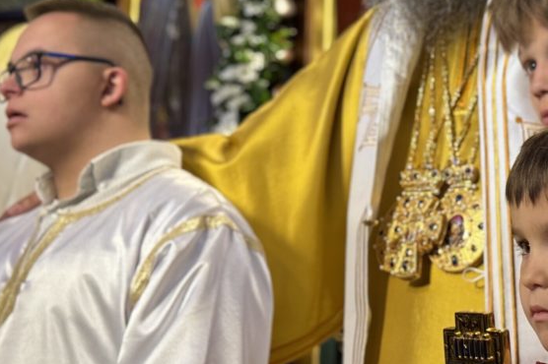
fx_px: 1400
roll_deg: -0.7
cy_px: 12
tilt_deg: +14.6
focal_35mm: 92
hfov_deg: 22.0
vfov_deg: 14.6
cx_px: 406
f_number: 1.78
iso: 250
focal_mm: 6.76
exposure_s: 1/33
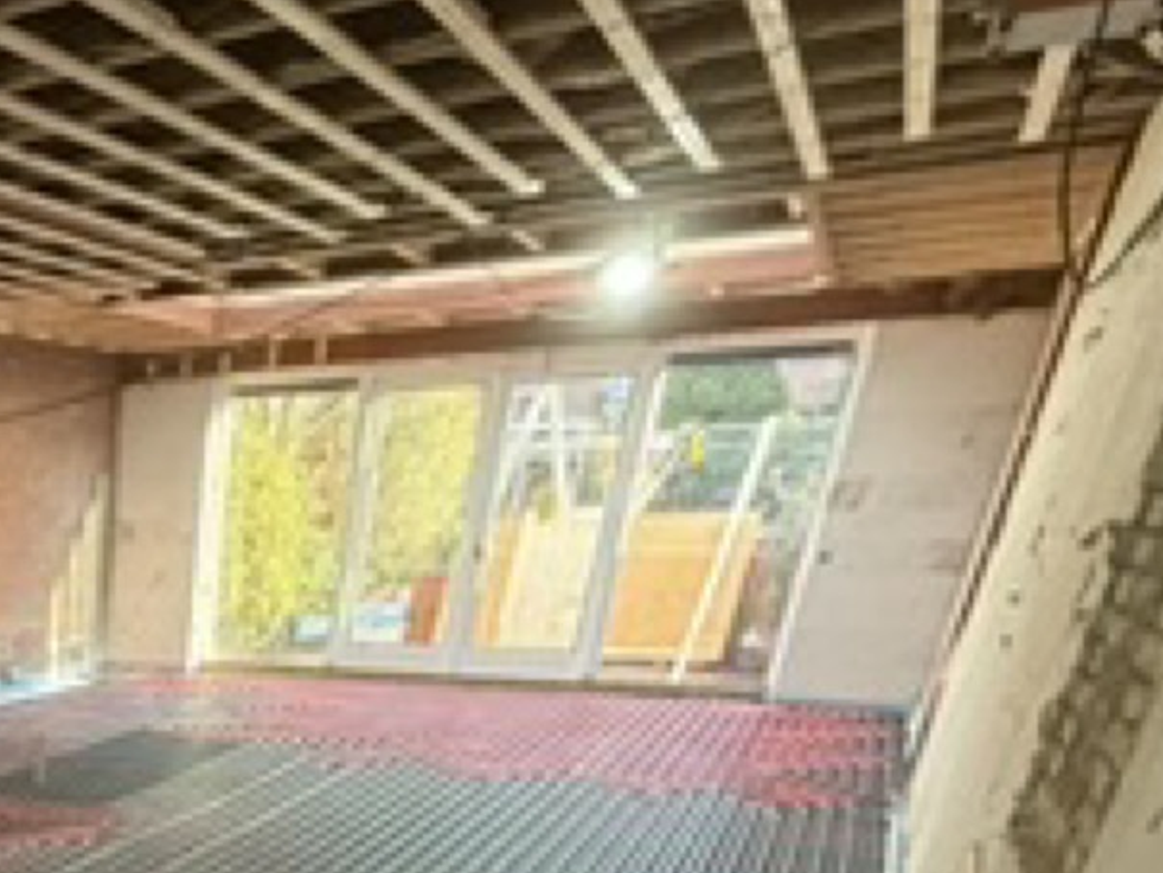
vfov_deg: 30.9
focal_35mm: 37
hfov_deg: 40.5
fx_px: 1243
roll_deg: +1.5
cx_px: -115
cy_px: 1115
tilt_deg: -25.9
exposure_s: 1/100
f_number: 2.2
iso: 500
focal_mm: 2.22
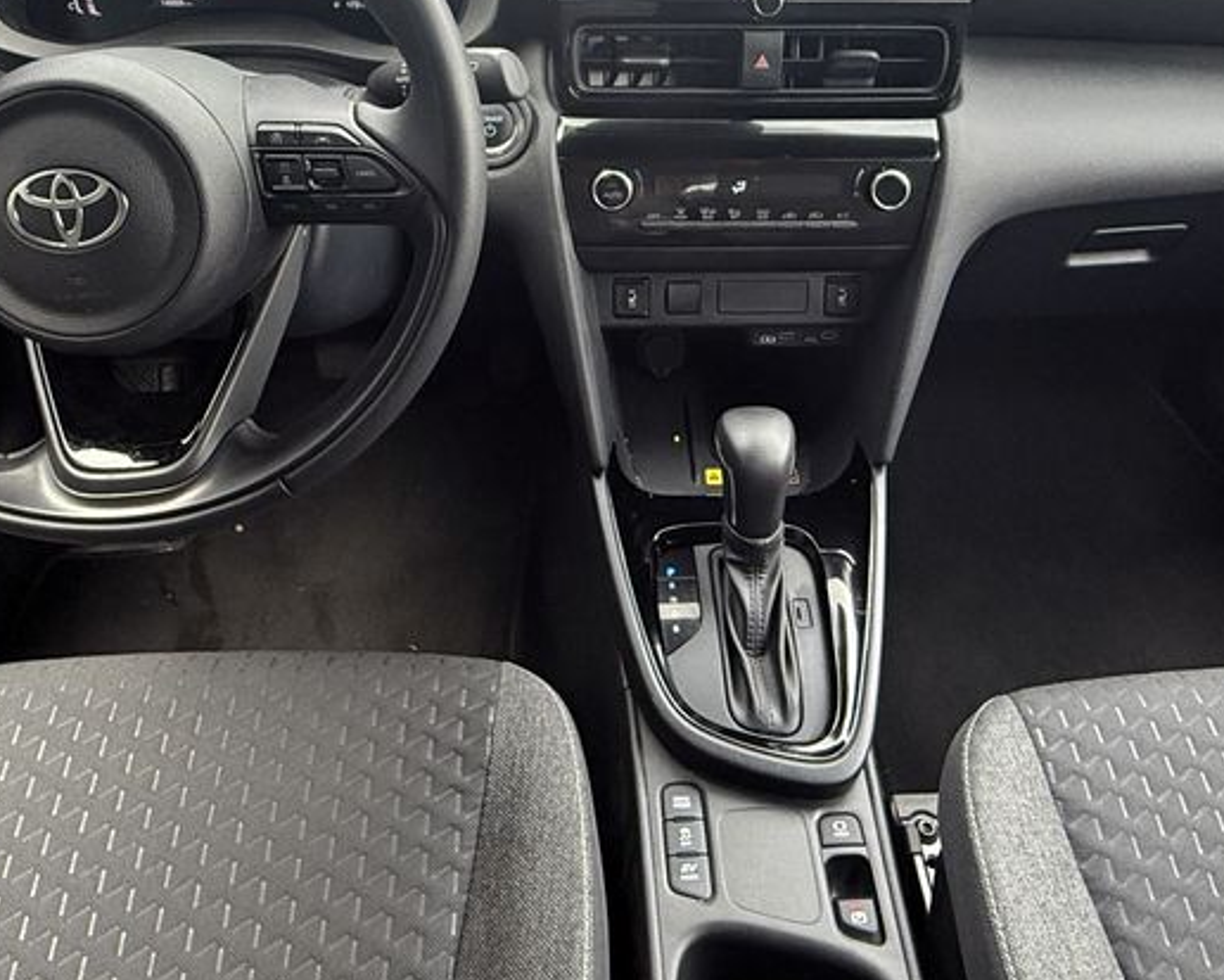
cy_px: 271
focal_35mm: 31
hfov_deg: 57.1
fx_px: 1123
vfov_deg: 45.8
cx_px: 652
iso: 250
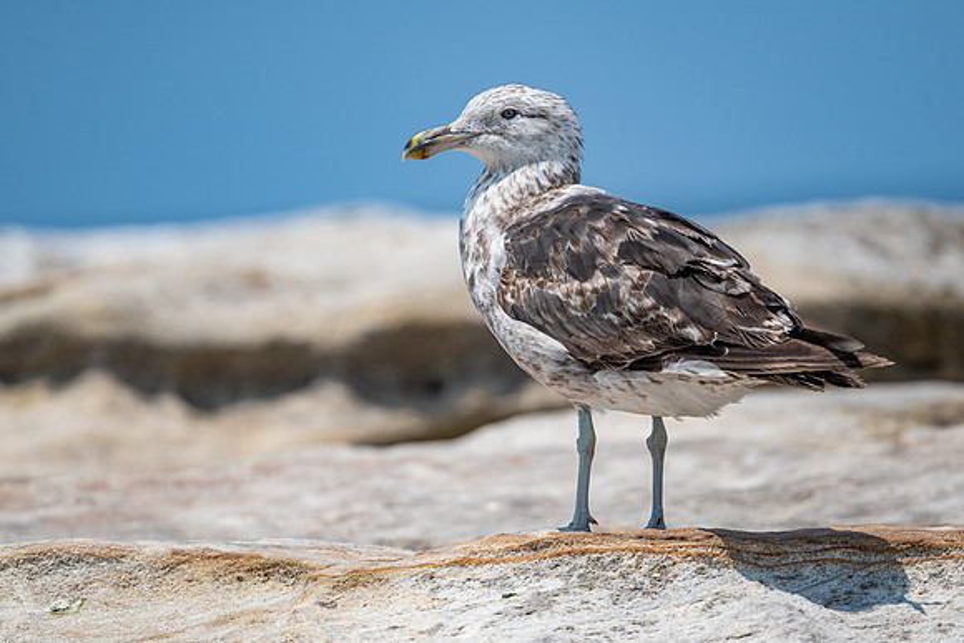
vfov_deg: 2.1
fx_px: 17661
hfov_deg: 3.1
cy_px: 340
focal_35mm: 659
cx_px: 509
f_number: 5.6
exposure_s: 1/1600
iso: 125
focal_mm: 500
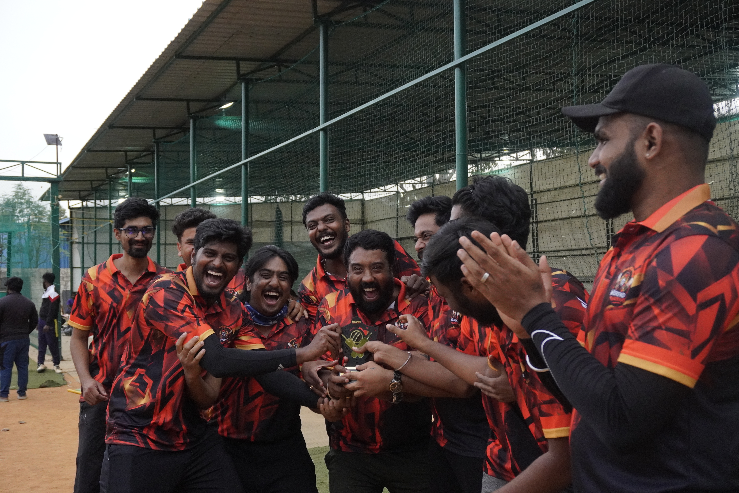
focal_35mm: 42
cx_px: 370
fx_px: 863
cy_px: 246
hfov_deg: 46.4
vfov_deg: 31.9
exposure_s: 1/1000
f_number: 5.6
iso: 3200
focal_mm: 28
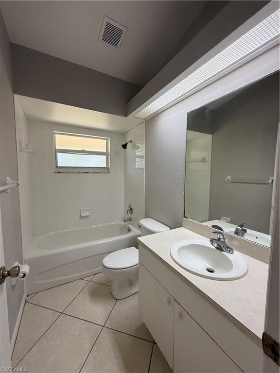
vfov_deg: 102.1
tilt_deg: -4.0
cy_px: 186
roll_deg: -0.3
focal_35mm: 14
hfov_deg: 85.7
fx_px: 151
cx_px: 140
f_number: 2.2
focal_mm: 2.22
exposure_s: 1/120
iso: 100
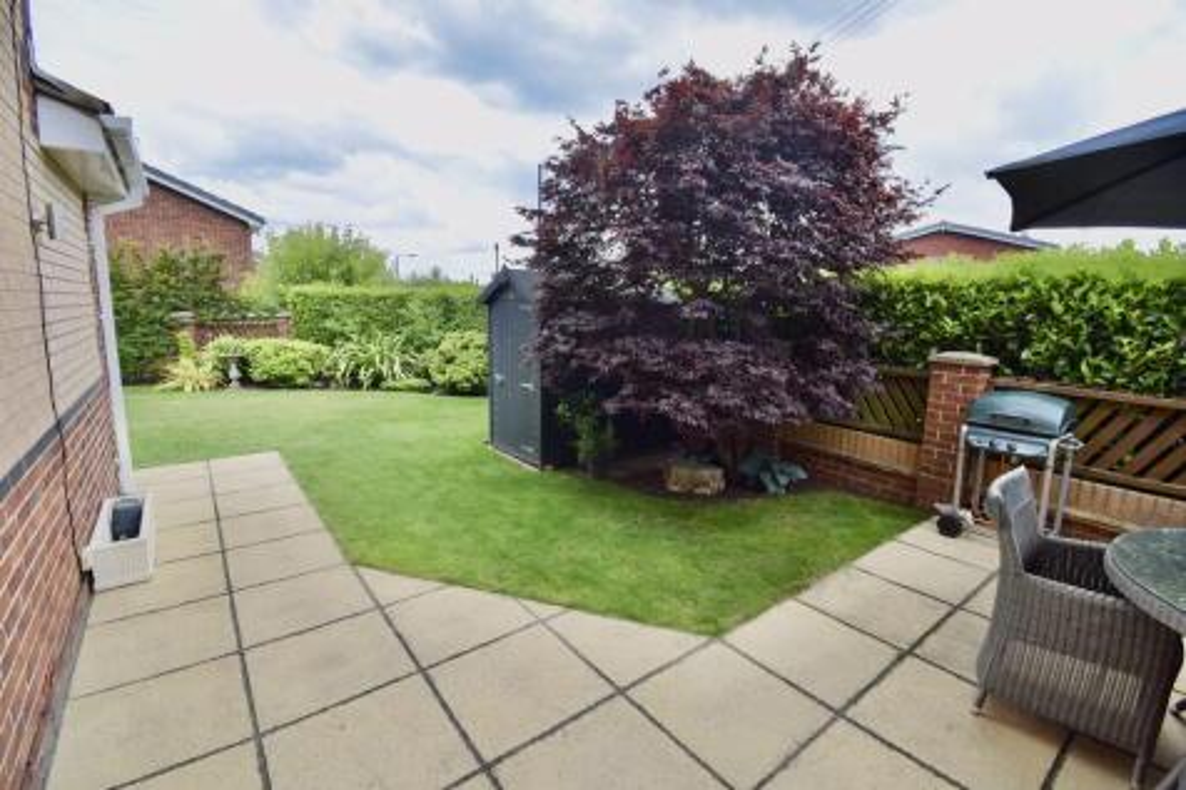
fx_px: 494
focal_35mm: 15
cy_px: 395
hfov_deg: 100.4
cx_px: 593
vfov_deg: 77.3
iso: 280
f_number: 8
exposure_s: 1/250
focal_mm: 10
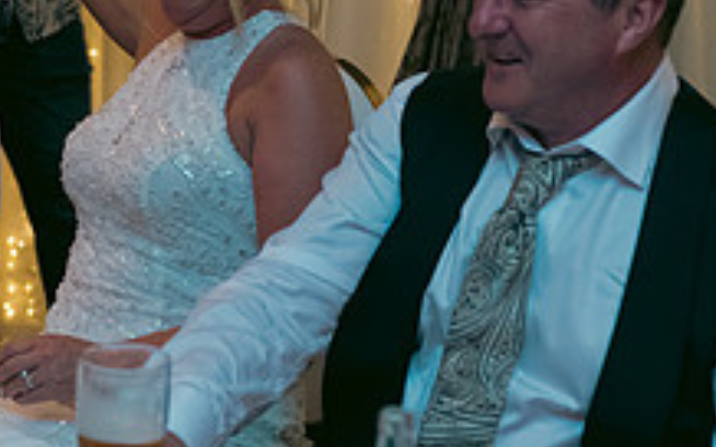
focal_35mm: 149
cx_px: 296
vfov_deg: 8.8
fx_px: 2906
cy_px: 31
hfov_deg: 14.0
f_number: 3.5
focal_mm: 55
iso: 800
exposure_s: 1/160
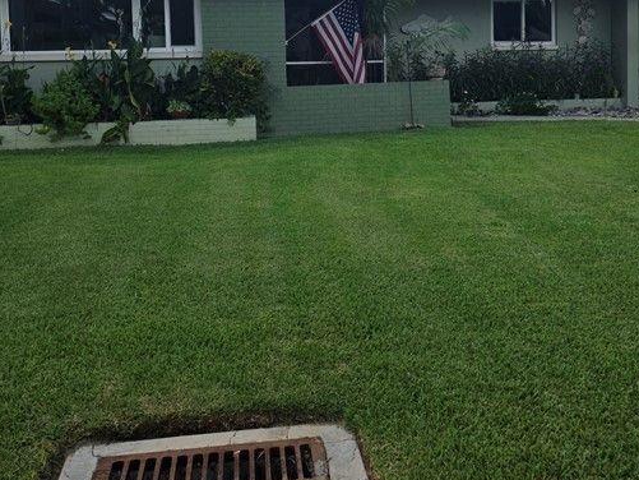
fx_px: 868
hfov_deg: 40.1
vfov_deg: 30.0
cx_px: 399
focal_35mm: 47
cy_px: 80
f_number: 1.7
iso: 80
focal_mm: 6.25
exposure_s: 1/3001
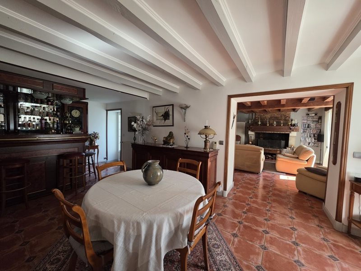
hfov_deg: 106.2
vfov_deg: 89.9
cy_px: 136
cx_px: 180
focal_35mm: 13
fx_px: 136
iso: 125
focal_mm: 2.2
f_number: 1.9
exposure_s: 1/100
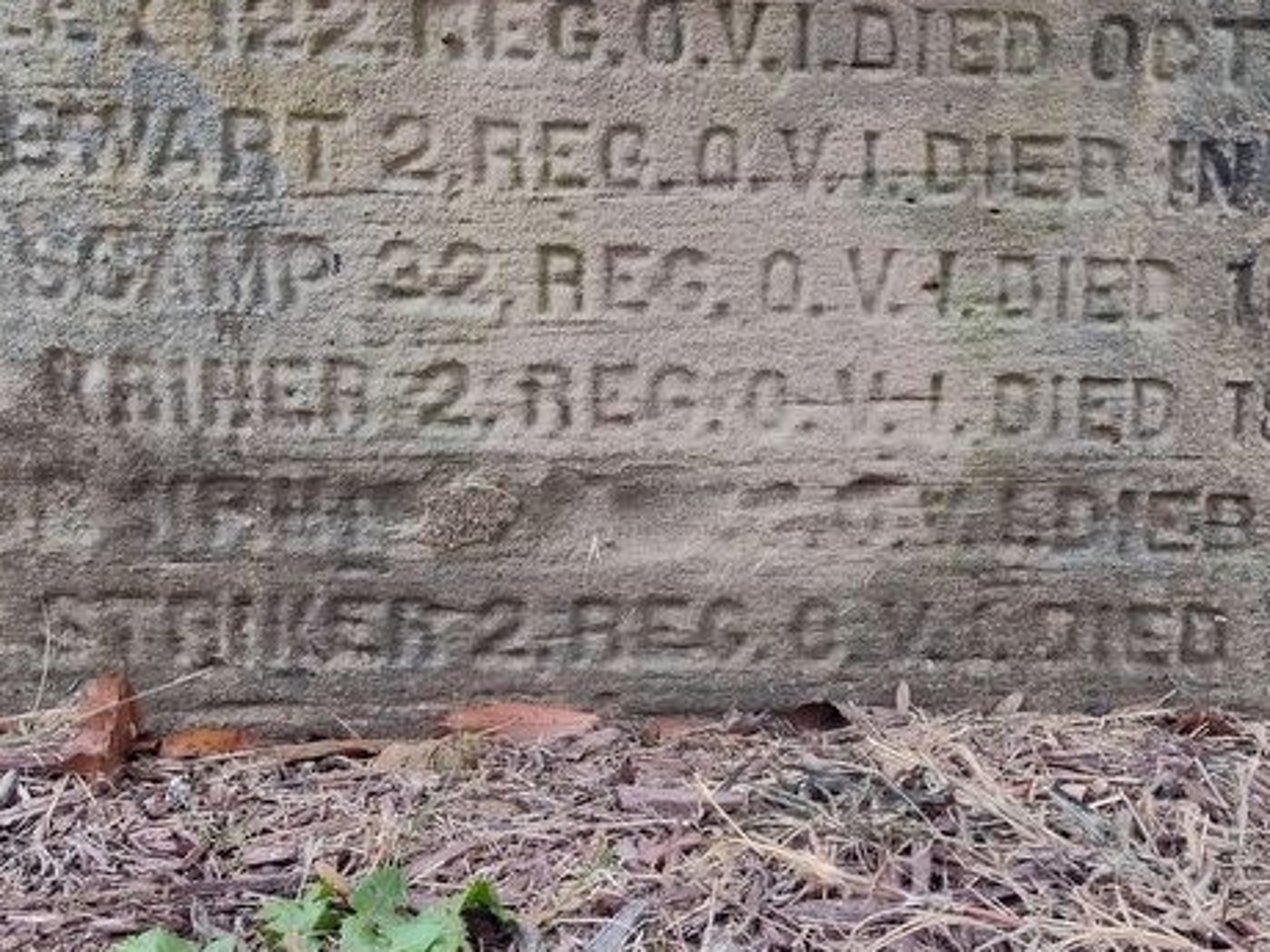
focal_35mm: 40
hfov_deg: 46.8
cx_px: 641
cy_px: 350
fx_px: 1468
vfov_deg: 35.7
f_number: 1.8
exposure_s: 1/120
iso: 475
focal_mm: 5.56
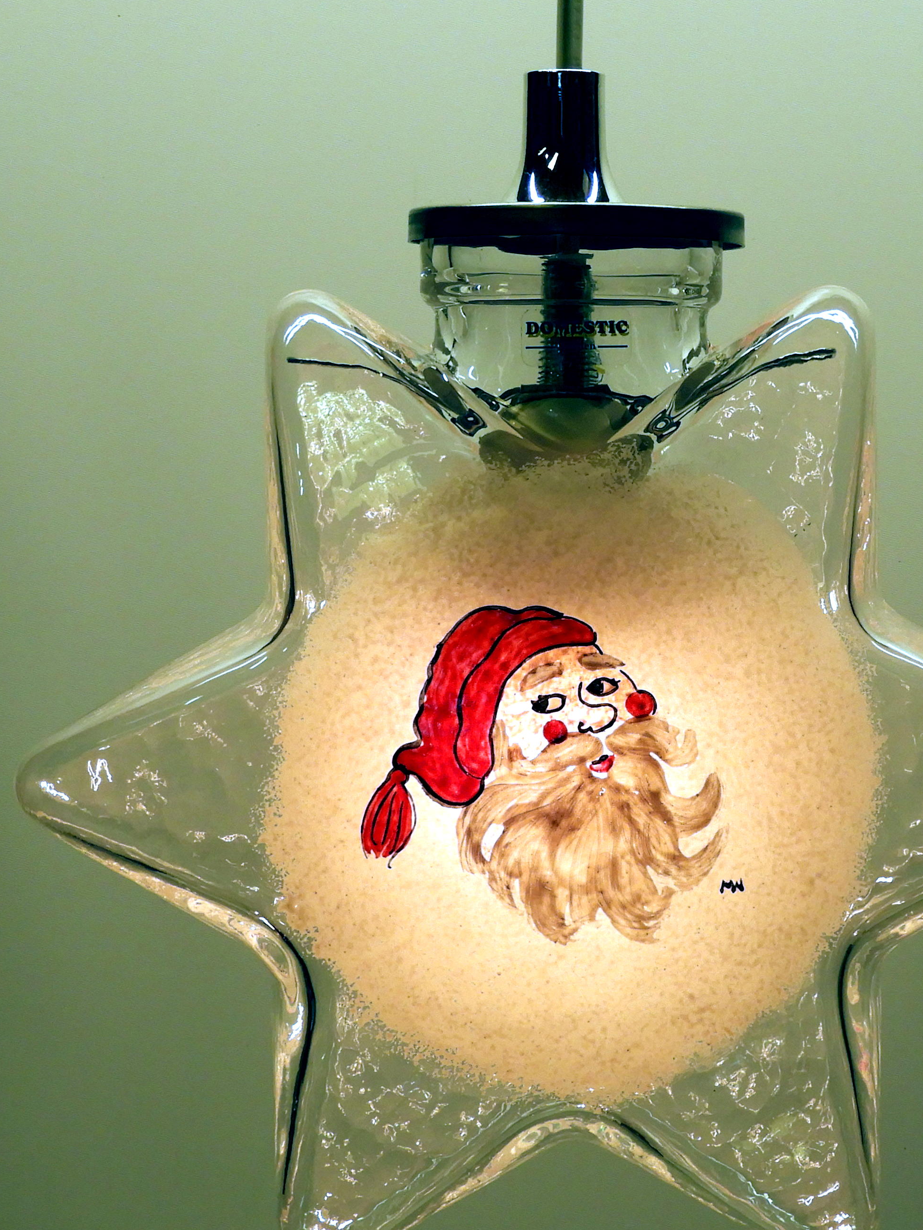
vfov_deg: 16.4
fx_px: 4266
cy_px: 613
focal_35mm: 120
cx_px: 678
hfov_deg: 12.3
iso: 100
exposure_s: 1/50
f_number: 4.2
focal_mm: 10.7
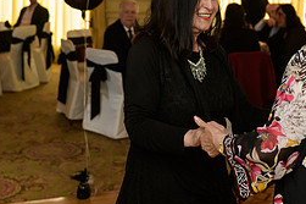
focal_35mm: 74
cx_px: 194
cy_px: 56
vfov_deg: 18.3
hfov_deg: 27.3
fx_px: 629
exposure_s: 1/125
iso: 1000
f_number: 3.2
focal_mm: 32
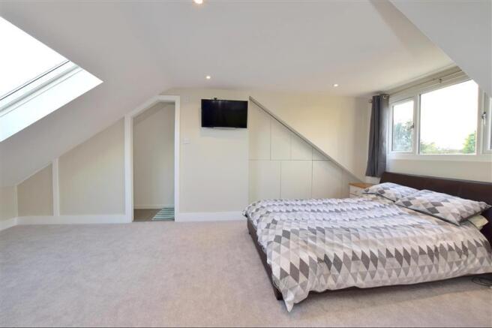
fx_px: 205
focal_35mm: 15
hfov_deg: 100.4
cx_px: 246
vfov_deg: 77.3
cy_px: 164
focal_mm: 10
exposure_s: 1/40
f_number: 11
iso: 400
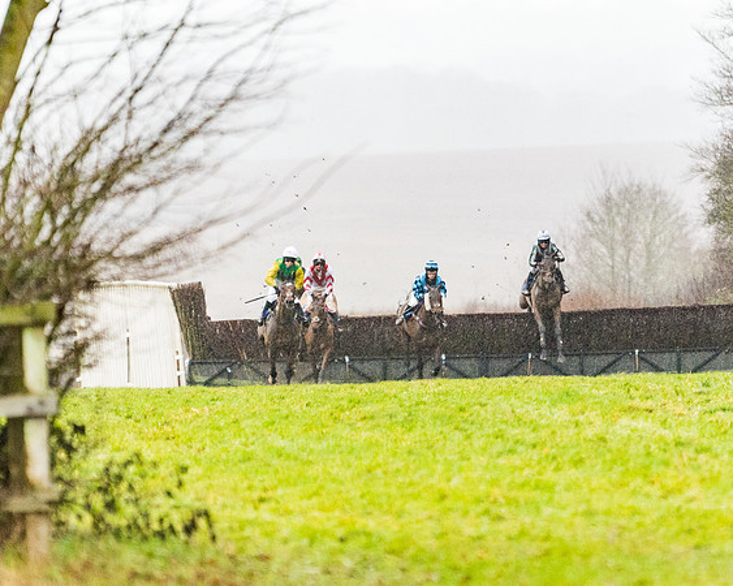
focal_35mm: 425
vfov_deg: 3.6
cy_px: 278
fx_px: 9213
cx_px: 409
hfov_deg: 4.6
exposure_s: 1/1250
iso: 1600
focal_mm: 200
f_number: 2.8
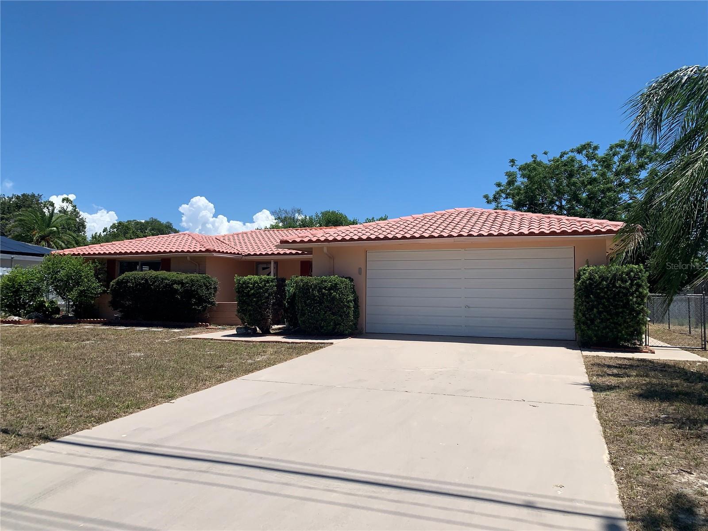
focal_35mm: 26
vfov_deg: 53.1
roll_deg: +0.1
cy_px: 266
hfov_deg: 67.3
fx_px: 532
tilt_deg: +3.9
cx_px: 354
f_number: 1.8
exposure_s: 1/3401
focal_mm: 4.25
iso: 25
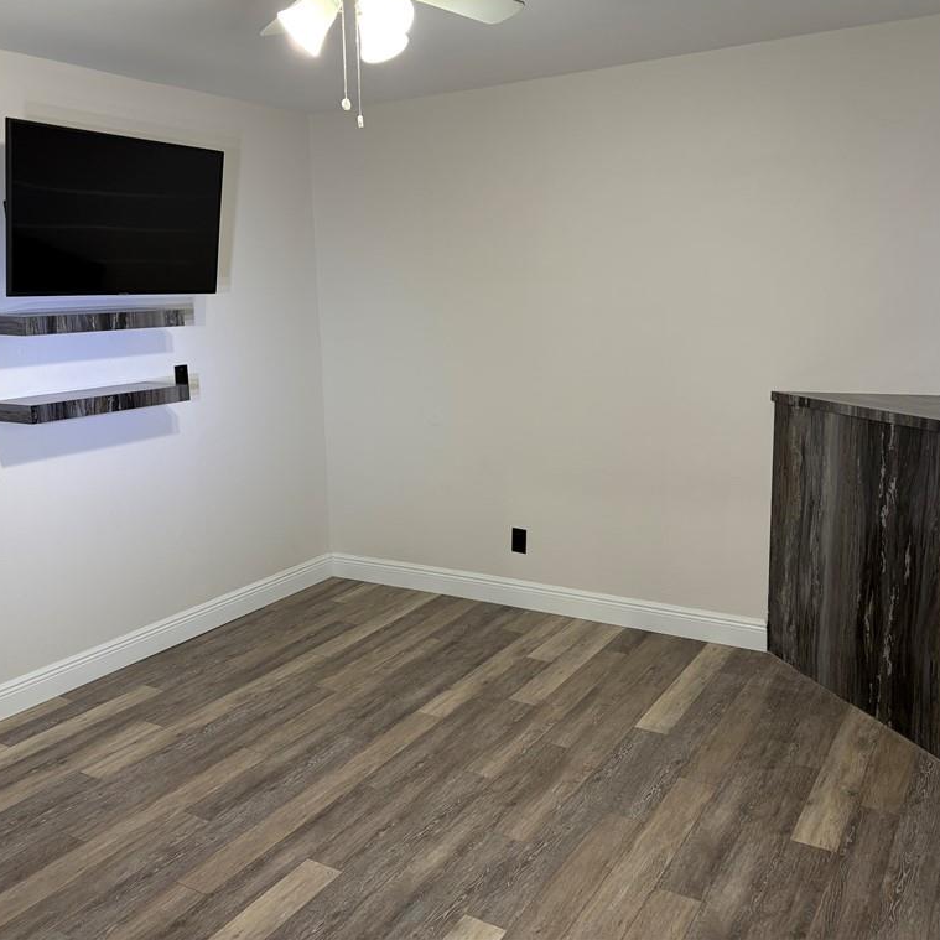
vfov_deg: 52.5
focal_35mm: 31
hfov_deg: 52.4
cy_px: 466
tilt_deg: -9.8
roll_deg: +2.0
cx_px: 404
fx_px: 952
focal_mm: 5.96
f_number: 1.6
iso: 80
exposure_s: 1/60
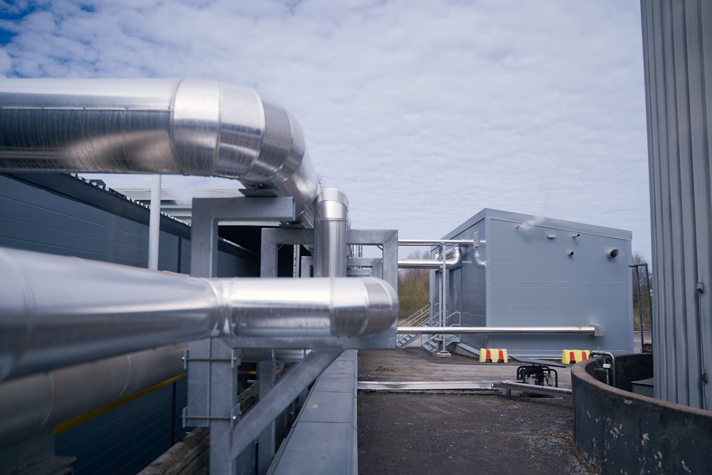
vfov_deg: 43.6
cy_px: 238
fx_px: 593
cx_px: 356
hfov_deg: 61.9
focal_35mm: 30
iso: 100
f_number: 2.8
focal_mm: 30
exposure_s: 1/2500
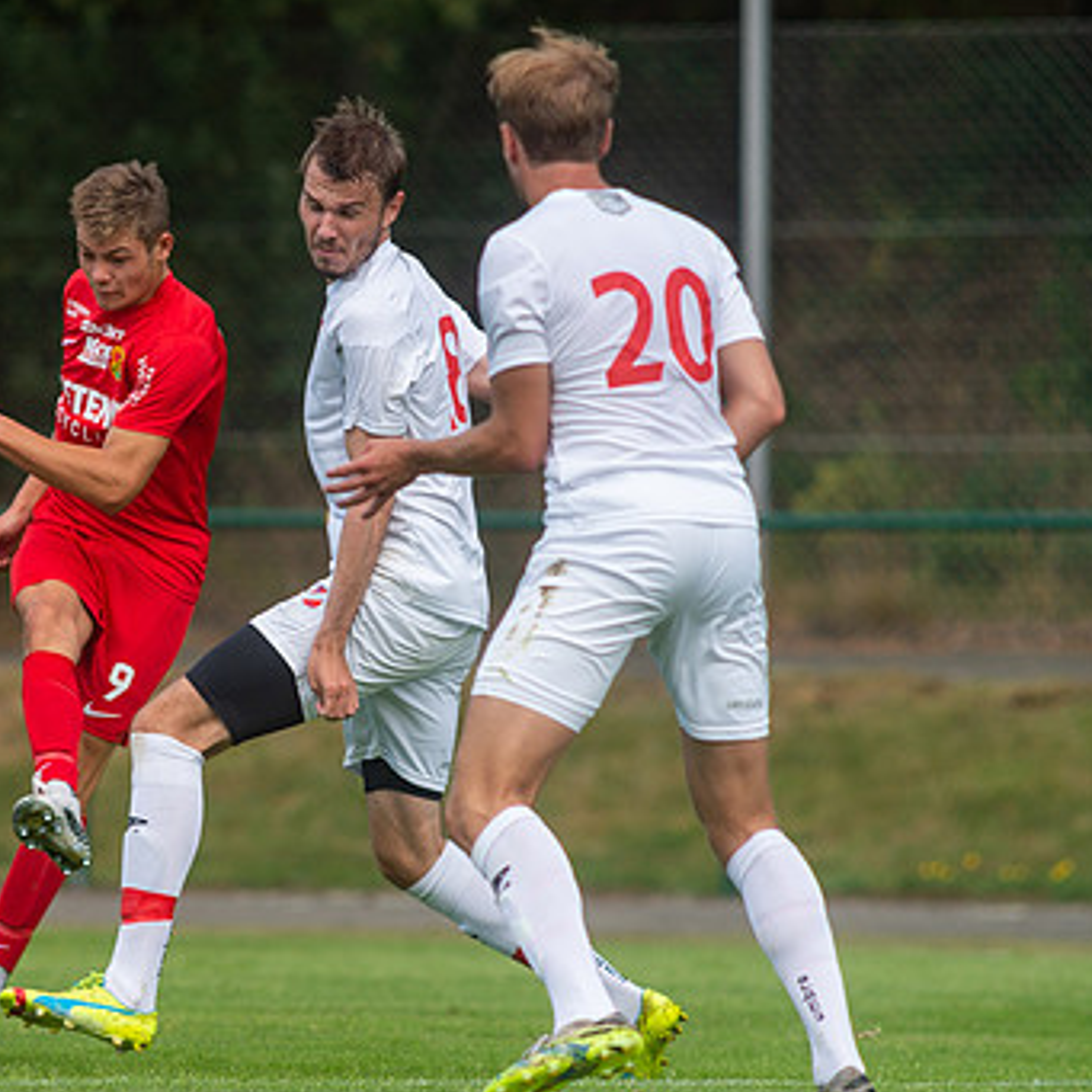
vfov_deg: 2.5
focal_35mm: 703
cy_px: 613
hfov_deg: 2.5
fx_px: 25090
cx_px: 106
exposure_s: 1/1250
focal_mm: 420
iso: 360
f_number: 4
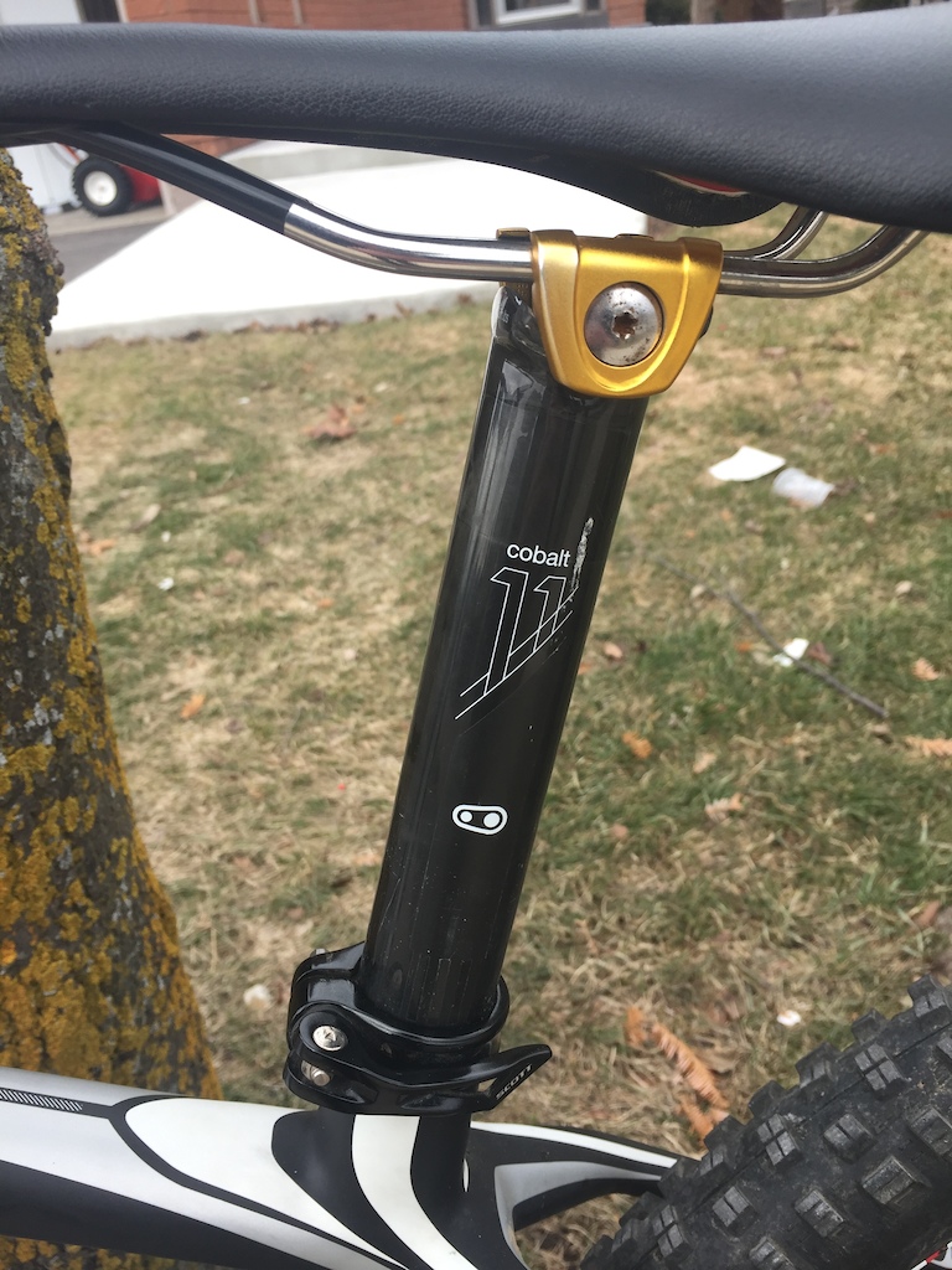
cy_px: 635
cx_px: 476
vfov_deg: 61.7
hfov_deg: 48.2
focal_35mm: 29
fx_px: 1063
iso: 32
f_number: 2.2
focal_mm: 4.15
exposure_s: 1/168
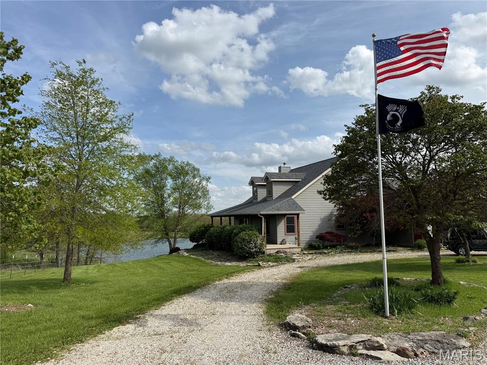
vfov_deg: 56.8
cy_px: 182
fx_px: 338
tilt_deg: +6.6
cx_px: 244
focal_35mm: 24
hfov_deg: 71.6
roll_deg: +0.4
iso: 80
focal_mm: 6.76
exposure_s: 1/6173
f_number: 1.78
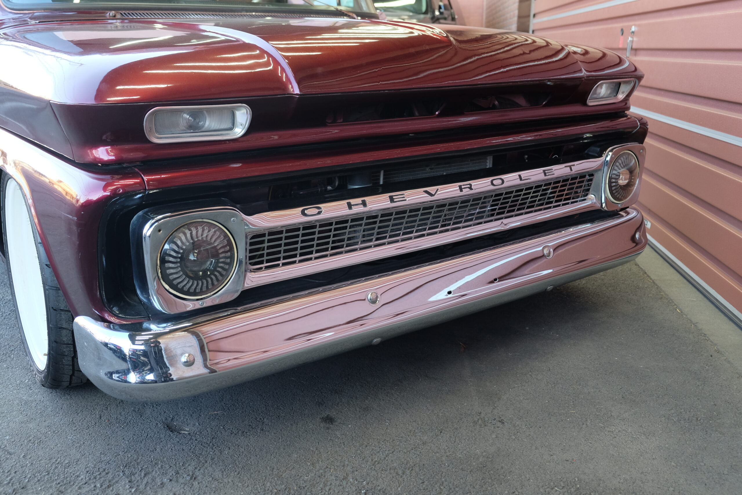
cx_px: 371
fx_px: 639
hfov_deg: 60.3
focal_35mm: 31
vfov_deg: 42.3
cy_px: 248
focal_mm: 20.5
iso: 400
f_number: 3.2
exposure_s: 1/56
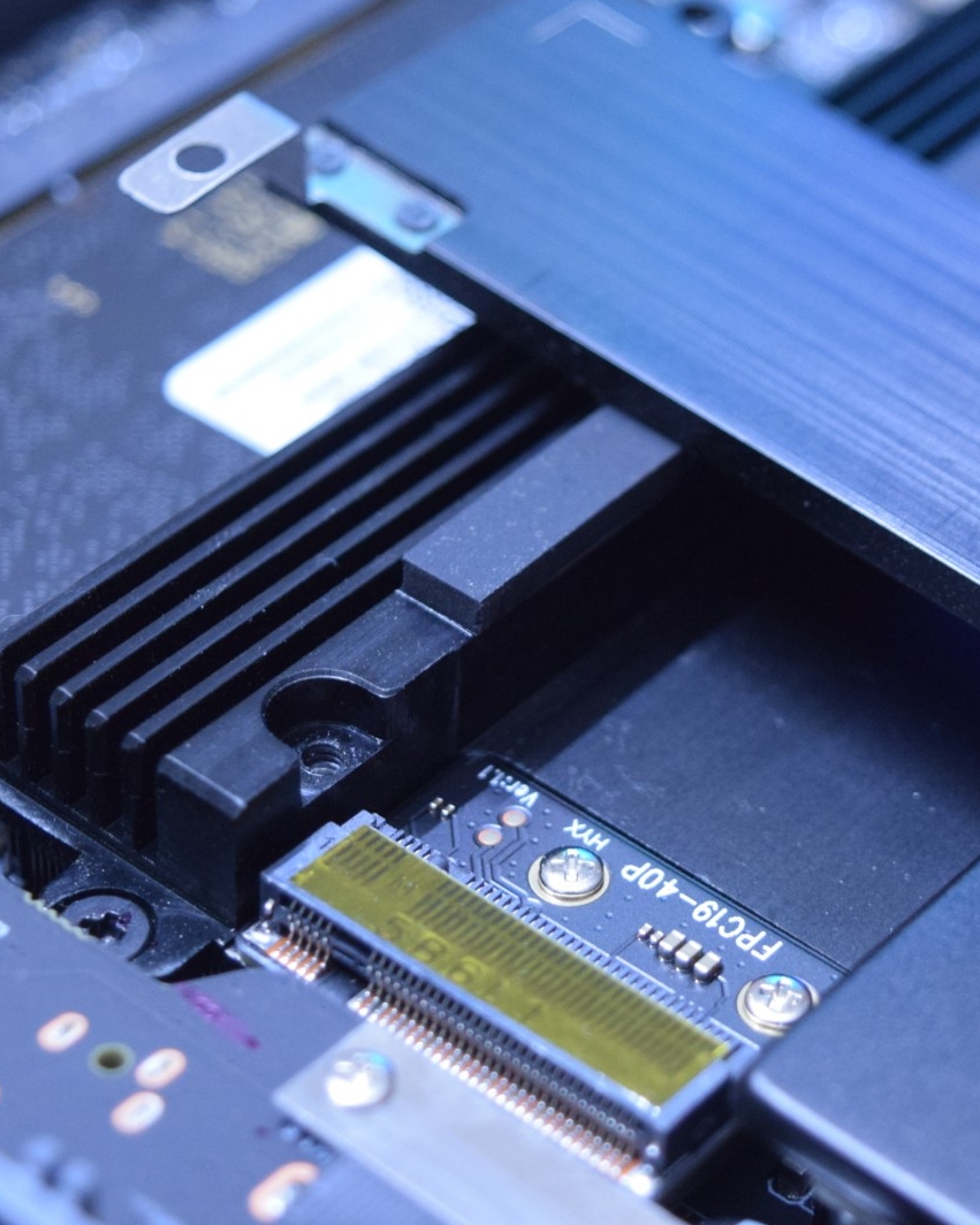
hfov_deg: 12.7
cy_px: 629
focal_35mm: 120
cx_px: 918
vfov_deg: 16.0
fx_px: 4351
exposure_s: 1/13
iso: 1600
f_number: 5.6
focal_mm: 42
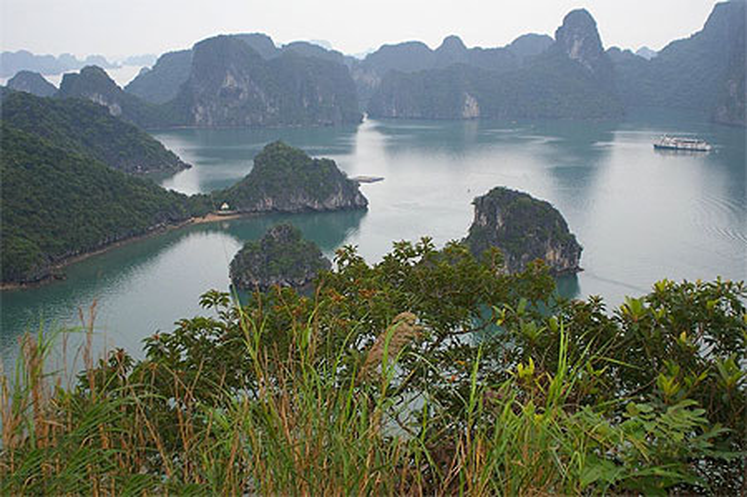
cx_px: 374
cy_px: 248
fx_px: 871
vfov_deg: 31.8
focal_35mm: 42
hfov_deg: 46.4
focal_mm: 28
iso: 200
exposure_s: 1/180
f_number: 4
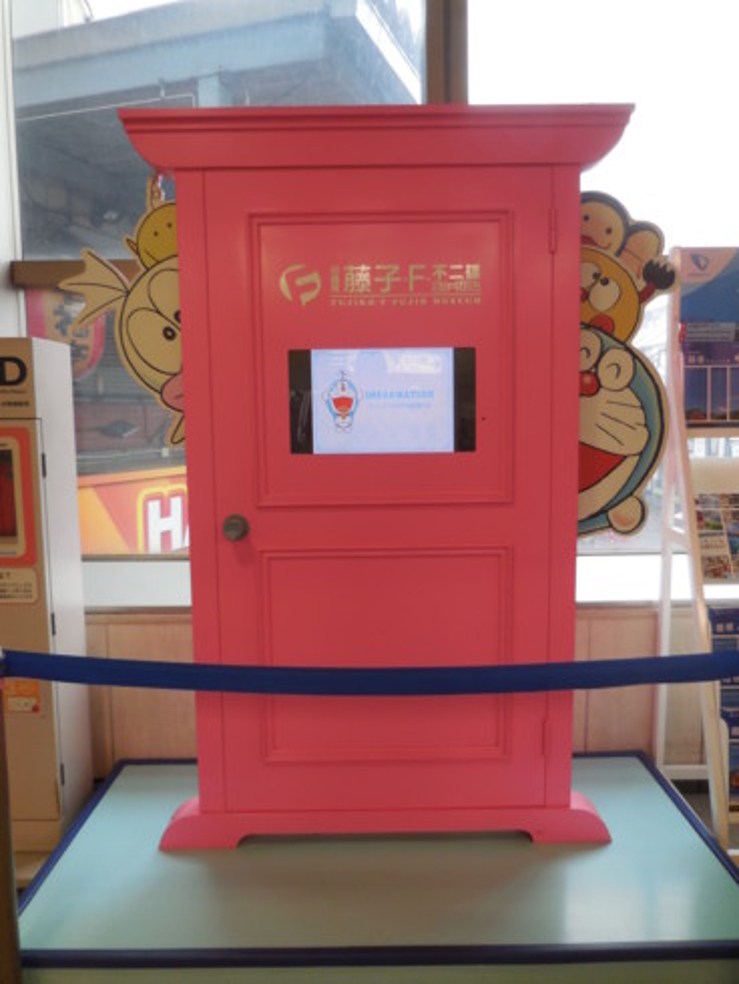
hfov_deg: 54.9
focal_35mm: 25
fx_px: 711
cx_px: 370
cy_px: 492
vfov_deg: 69.4
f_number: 3.3
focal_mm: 4.5
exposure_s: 1/30
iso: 125
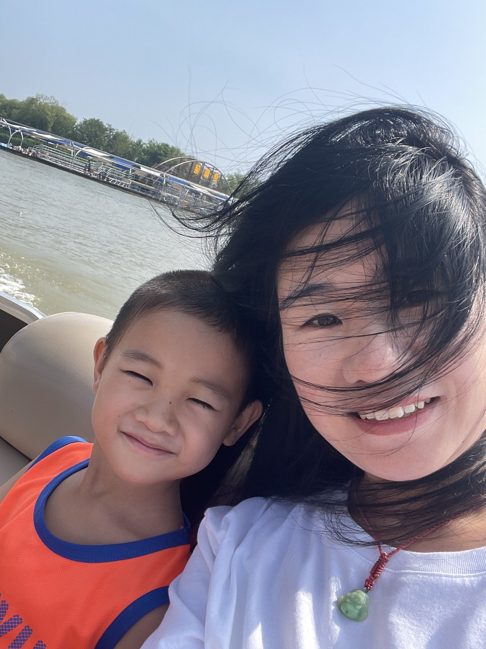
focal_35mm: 30
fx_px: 562
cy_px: 324
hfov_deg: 46.8
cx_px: 243
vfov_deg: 60.0
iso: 25
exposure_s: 1/279
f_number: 2.2
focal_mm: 2.71
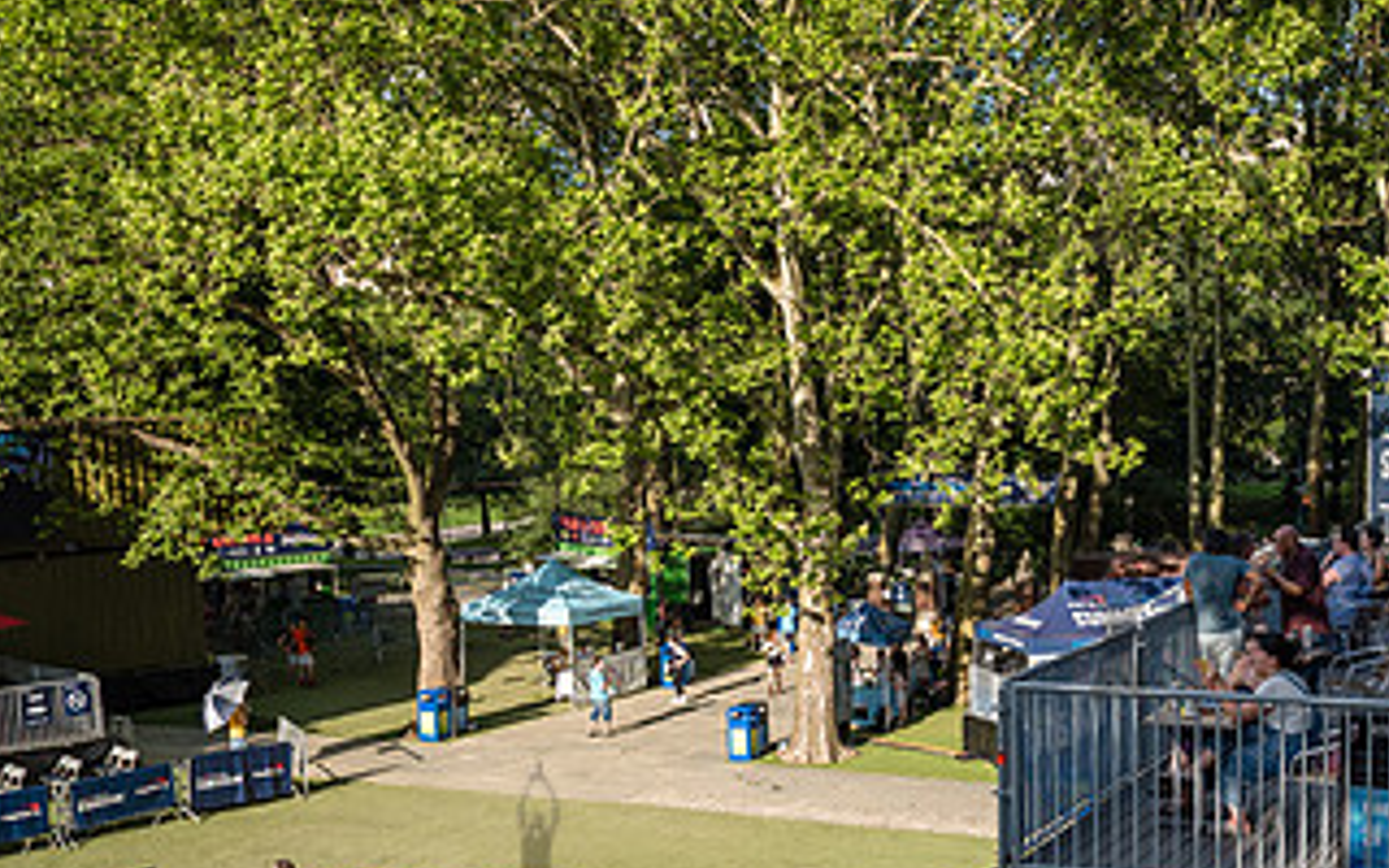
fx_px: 1779
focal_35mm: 47
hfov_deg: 41.2
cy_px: 621
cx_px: 1068
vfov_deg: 27.1
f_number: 4
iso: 400
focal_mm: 24
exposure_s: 1/1600
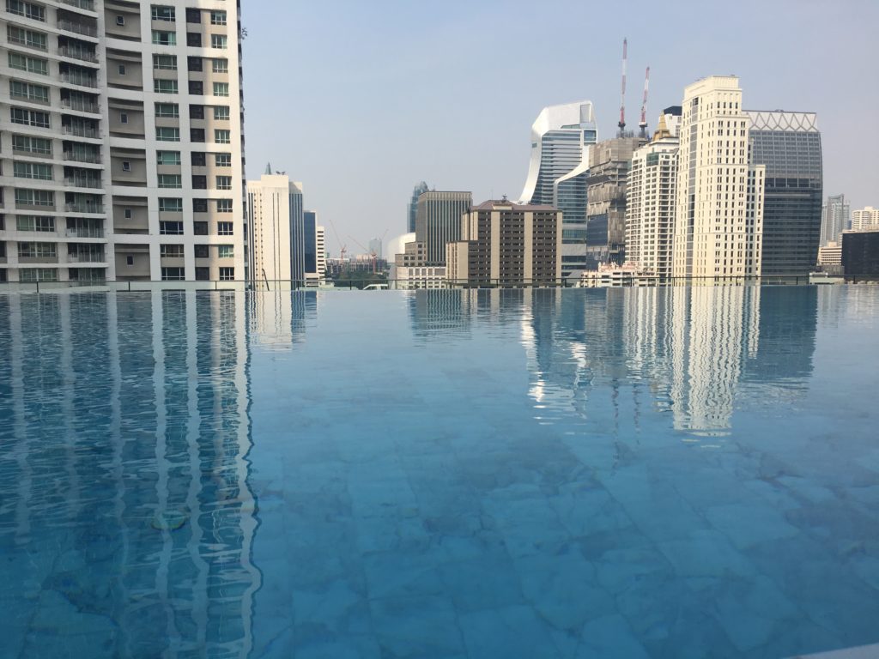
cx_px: 440
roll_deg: +0.1
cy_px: 330
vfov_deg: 48.2
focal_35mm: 29
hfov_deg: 61.7
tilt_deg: -4.7
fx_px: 736
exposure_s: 1/1672
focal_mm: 4.15
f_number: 2.2
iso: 25
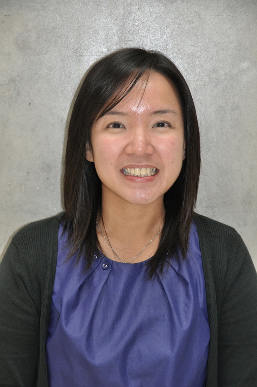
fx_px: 1127
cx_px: 128
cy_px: 194
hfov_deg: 13.0
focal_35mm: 105
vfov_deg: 19.5
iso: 800
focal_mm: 70
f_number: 5
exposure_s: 1/60
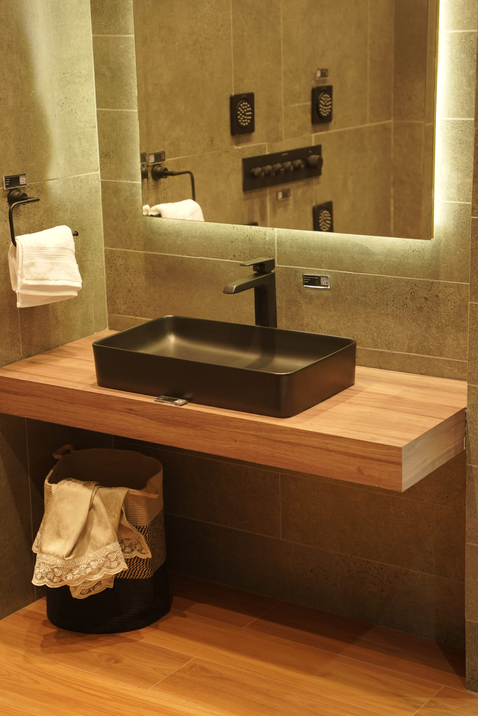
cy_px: 358
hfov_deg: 19.5
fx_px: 1394
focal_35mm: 70
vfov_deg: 28.8
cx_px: 239
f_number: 3.5
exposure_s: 1/100
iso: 400
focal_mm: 70
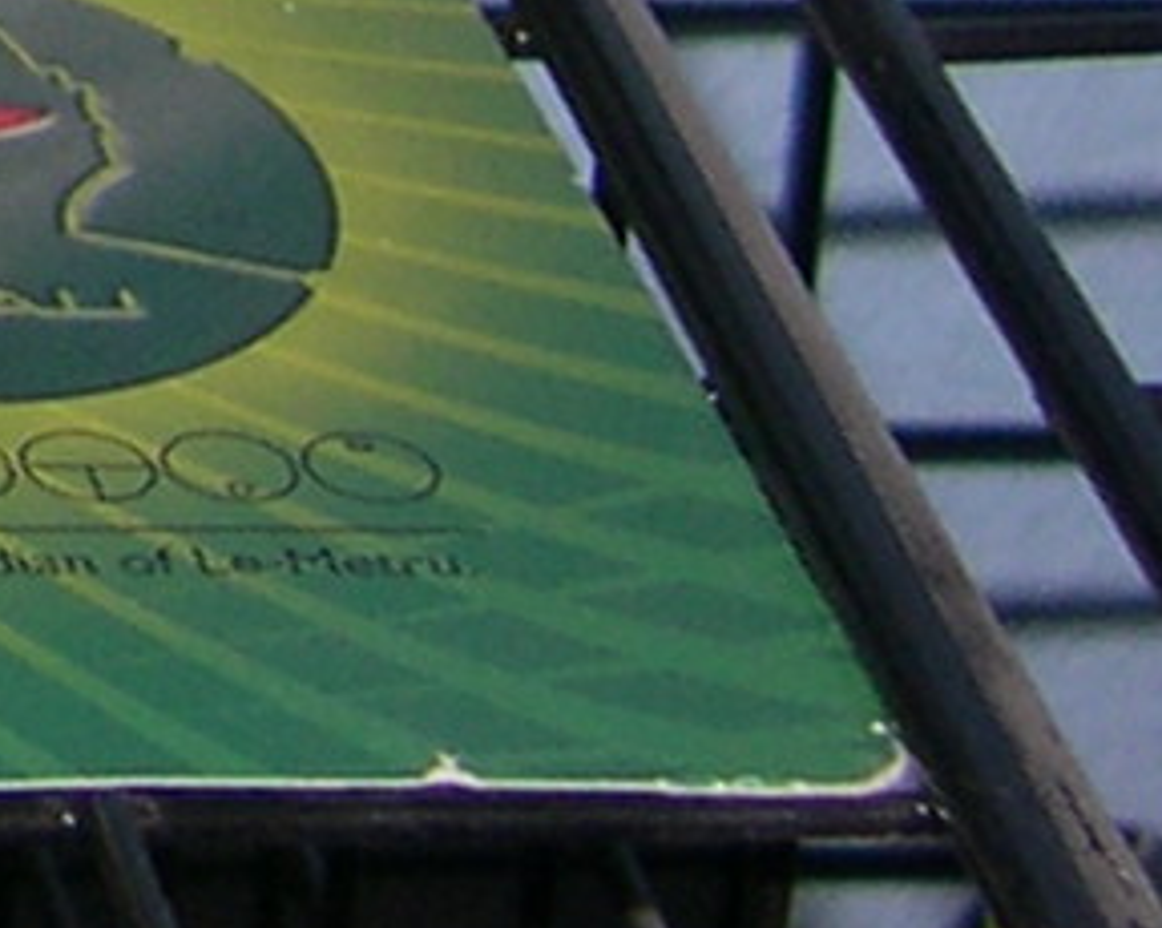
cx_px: -3187
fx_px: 10070
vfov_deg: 4.9
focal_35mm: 293
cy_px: -2328
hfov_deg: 5.8
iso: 100
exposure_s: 1/60
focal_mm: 8
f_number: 2.8
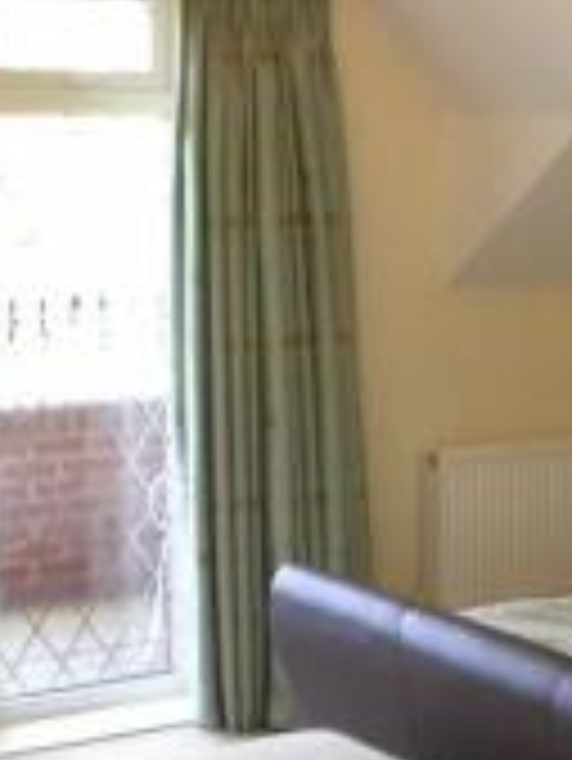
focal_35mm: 131
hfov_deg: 11.3
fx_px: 2883
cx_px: 475
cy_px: 618
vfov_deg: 14.9
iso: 100
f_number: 2.6
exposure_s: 1/32.3
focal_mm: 7.85
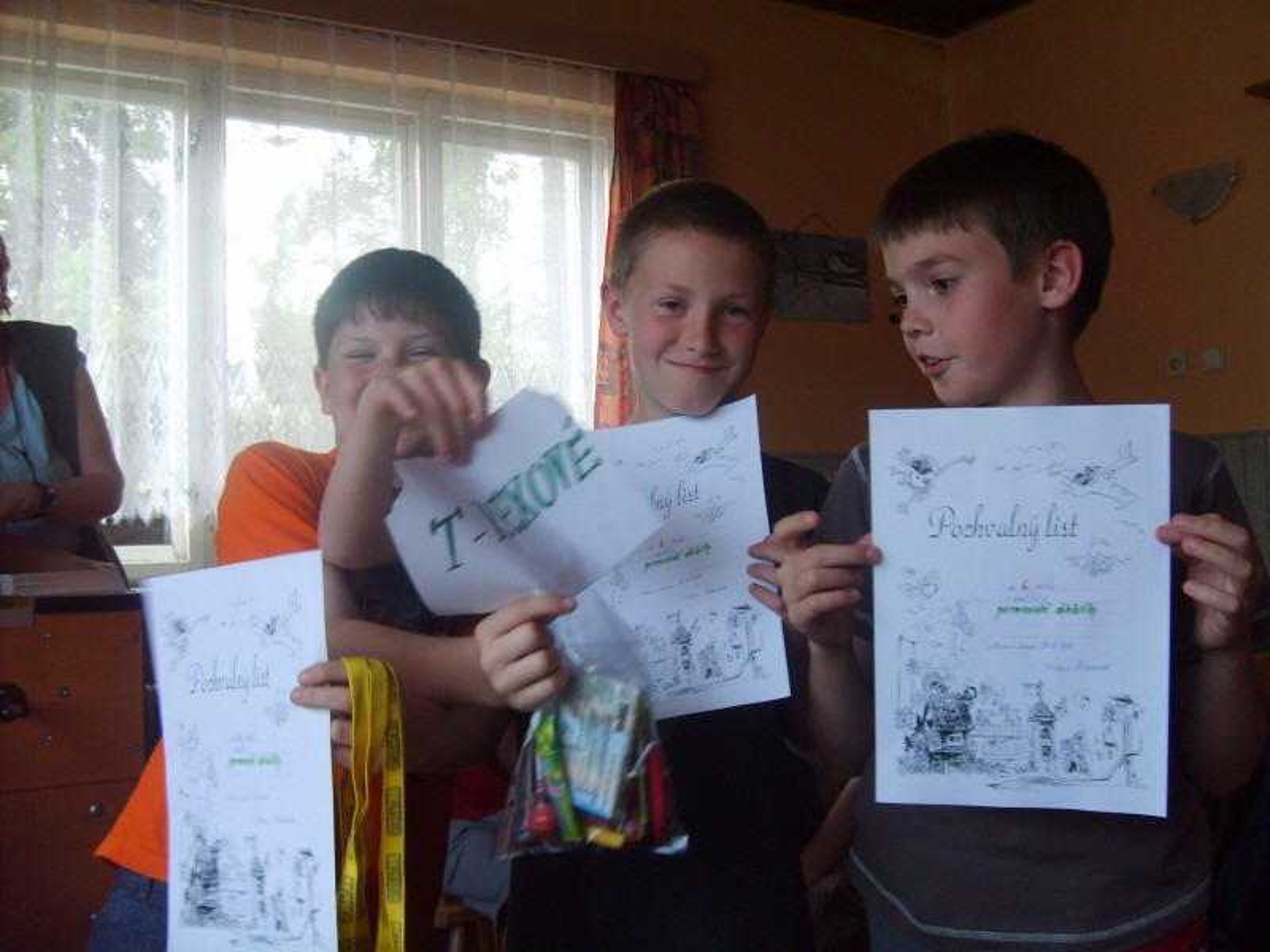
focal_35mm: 35
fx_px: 1284
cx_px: 635
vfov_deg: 40.7
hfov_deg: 52.6
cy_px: 476
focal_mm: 5.8
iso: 86
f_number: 2.8
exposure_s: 1/30
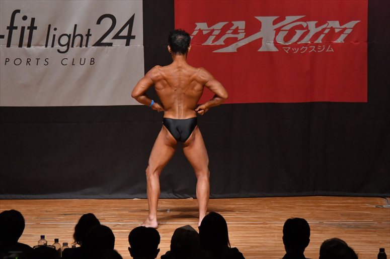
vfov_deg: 5.7
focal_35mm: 240
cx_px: 195
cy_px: 130
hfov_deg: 8.6
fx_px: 2599
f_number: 5.6
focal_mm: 160
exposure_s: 1/400
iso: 8000
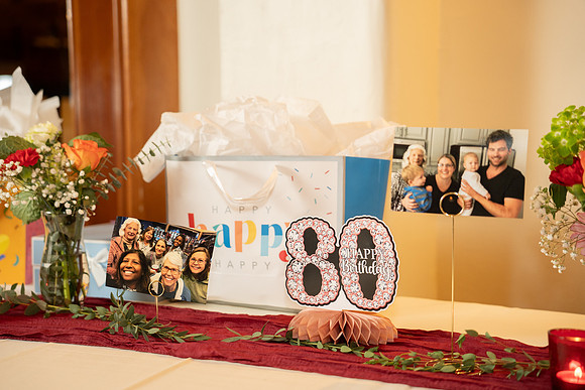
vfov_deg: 27.1
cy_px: 195
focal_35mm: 50
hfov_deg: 39.7
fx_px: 811
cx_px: 292
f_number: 2.8
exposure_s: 1/125
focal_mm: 49.9
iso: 1600
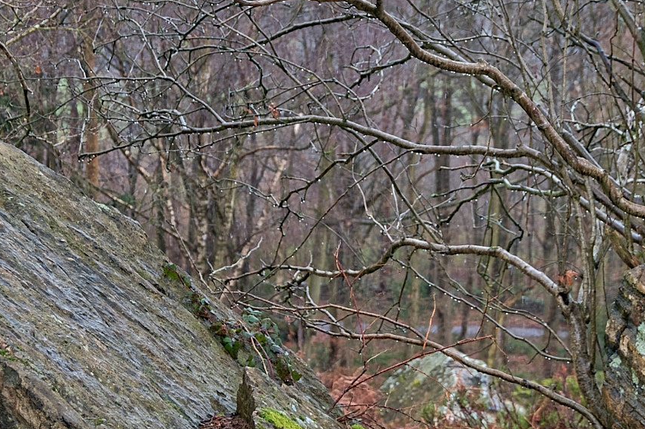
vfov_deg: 16.6
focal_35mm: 82
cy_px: 107
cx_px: 338
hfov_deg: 24.8
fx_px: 1467
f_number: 2.8
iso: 200
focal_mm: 29
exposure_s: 1/80
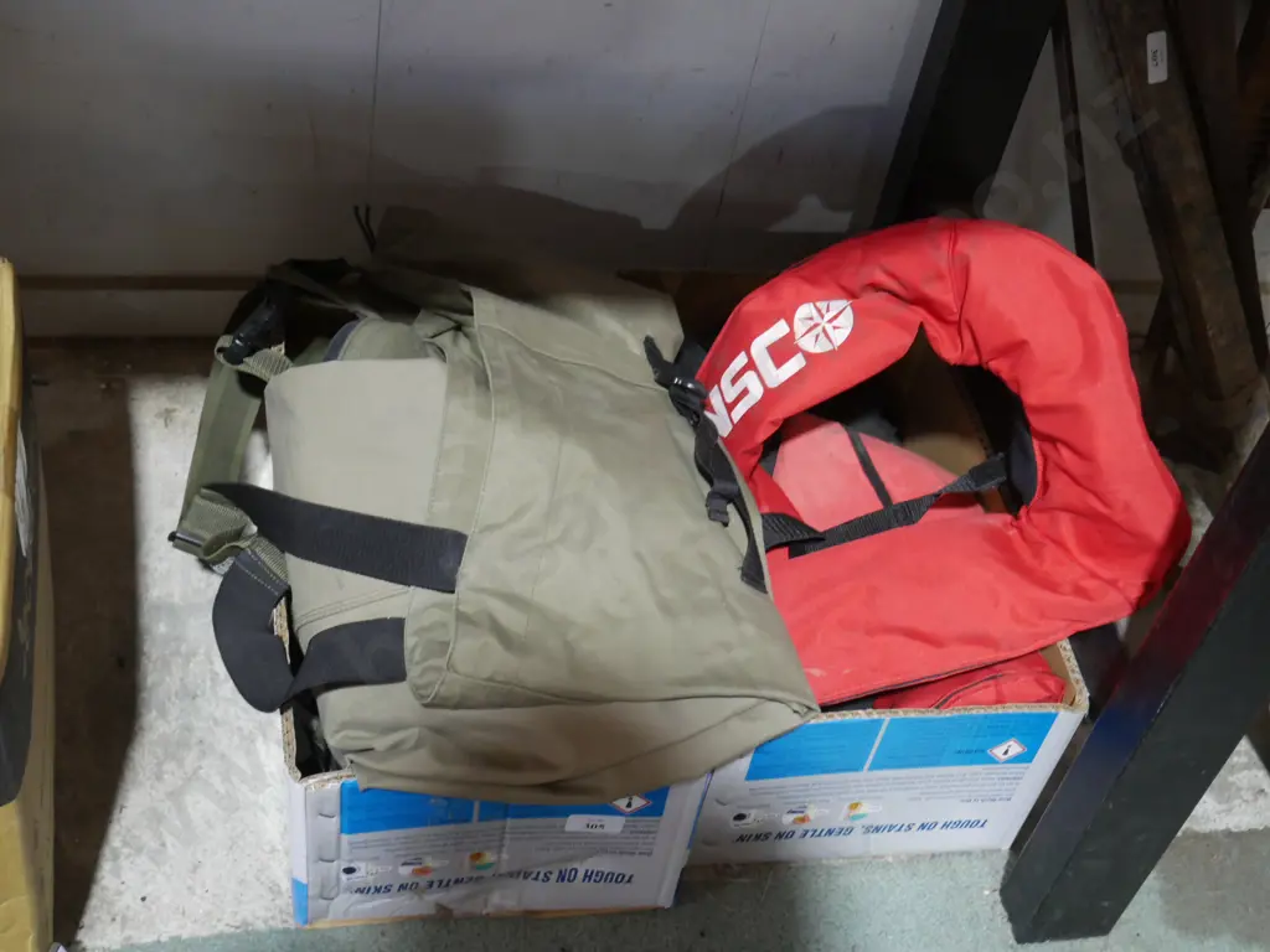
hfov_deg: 38.2
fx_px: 1834
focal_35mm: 50
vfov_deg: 29.1
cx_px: 635
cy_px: 476
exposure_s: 1/60
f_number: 5.3
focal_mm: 25
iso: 1600
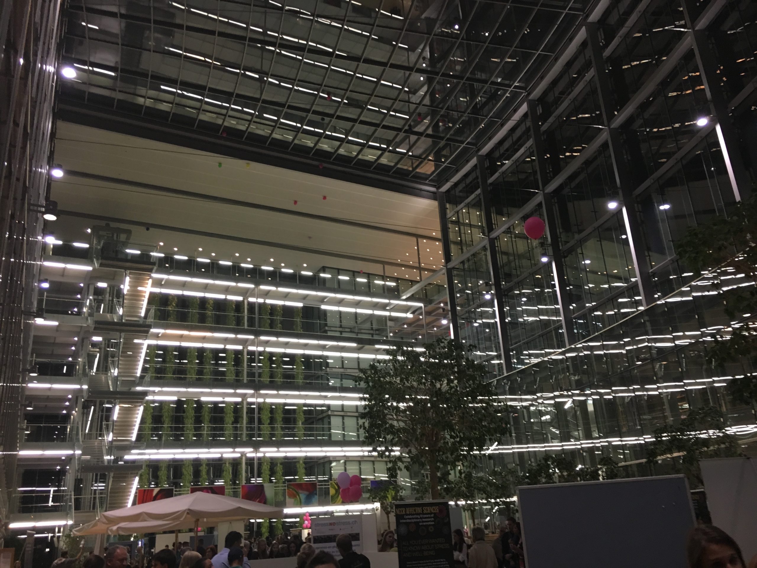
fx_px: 634
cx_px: 378
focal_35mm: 29
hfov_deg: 61.7
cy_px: 284
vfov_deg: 48.2
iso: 125
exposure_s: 1/33
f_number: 2.2
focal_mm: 4.15
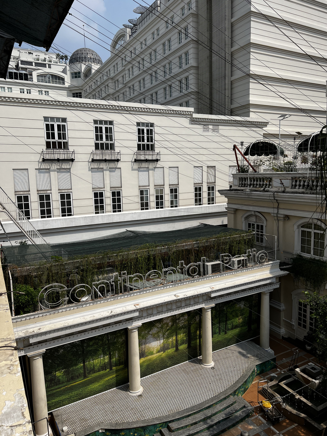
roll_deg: +1.5
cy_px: 218
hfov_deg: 53.1
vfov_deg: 67.3
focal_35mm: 26
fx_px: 327
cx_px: 164
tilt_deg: -7.4
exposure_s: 1/8000
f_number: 1.5
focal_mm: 5.7
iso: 50
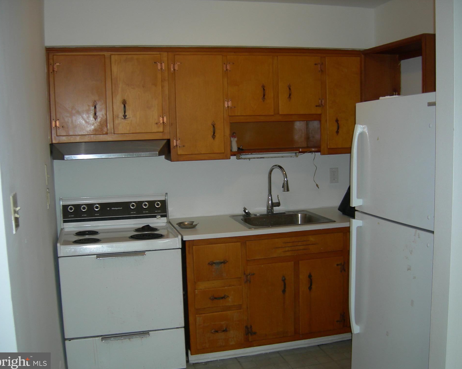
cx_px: 240
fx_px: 520
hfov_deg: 47.9
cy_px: 185
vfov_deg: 39.2
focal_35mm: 38
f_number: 2.7
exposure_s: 1/60.1
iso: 64
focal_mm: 7.5
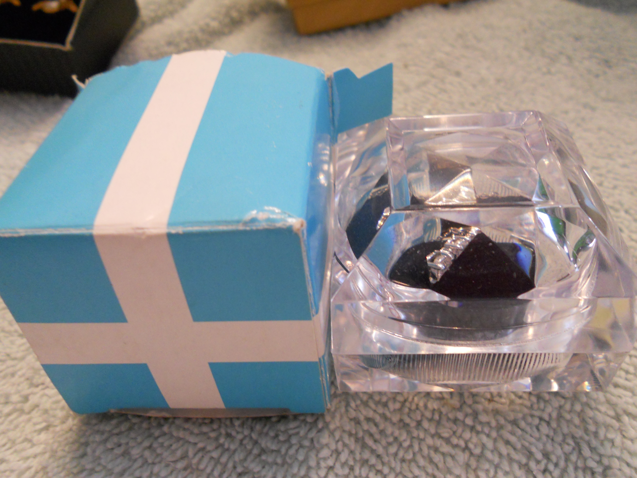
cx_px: 318
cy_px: 239
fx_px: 589
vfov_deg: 44.2
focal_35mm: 32
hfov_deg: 56.8
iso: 400
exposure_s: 1/25
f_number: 3.5
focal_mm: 5.8
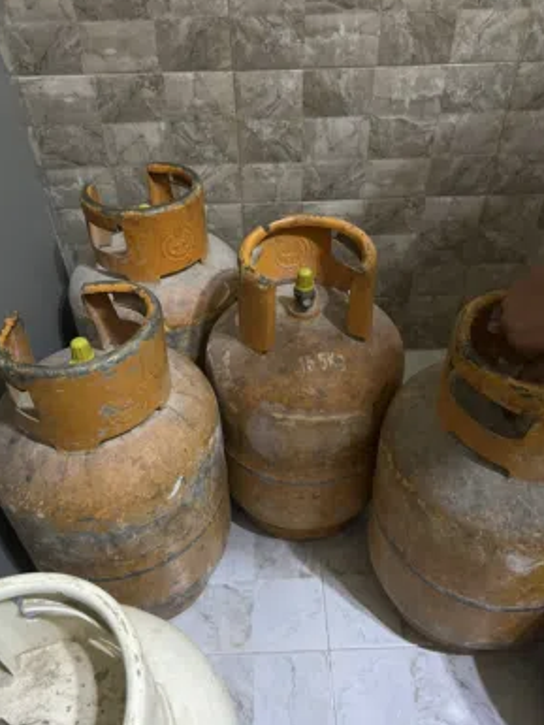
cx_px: 271
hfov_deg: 51.4
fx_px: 565
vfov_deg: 65.3
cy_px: 356
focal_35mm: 27
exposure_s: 1/25
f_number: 1.5
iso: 500
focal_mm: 5.7
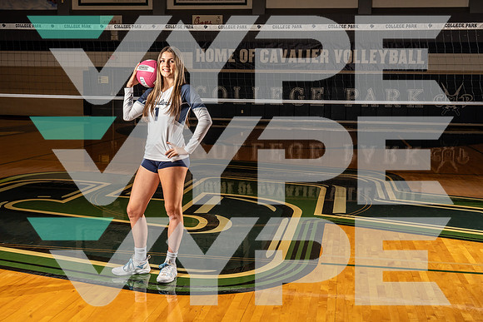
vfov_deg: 29.3
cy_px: 161
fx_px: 617
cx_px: 242
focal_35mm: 46
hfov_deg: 42.7
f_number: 11
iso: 640
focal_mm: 46
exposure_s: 1/250
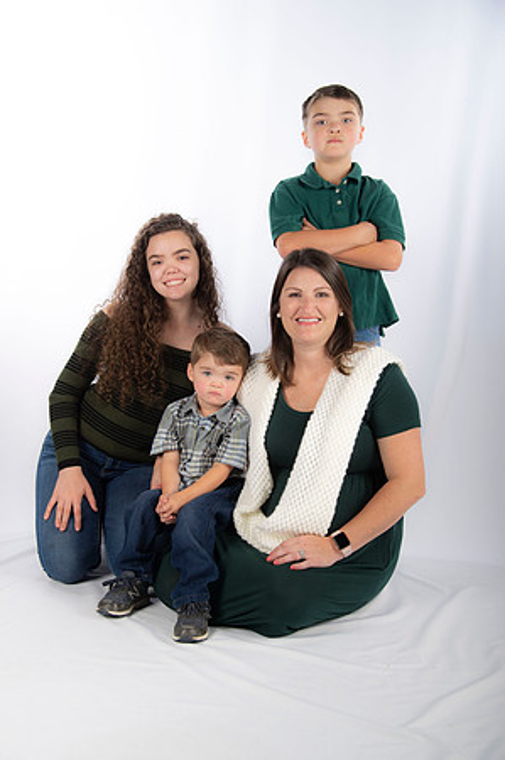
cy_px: 380
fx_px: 970
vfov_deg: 42.8
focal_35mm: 46
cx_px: 252
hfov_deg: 29.2
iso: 100
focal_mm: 46
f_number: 5.6
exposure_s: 1/200
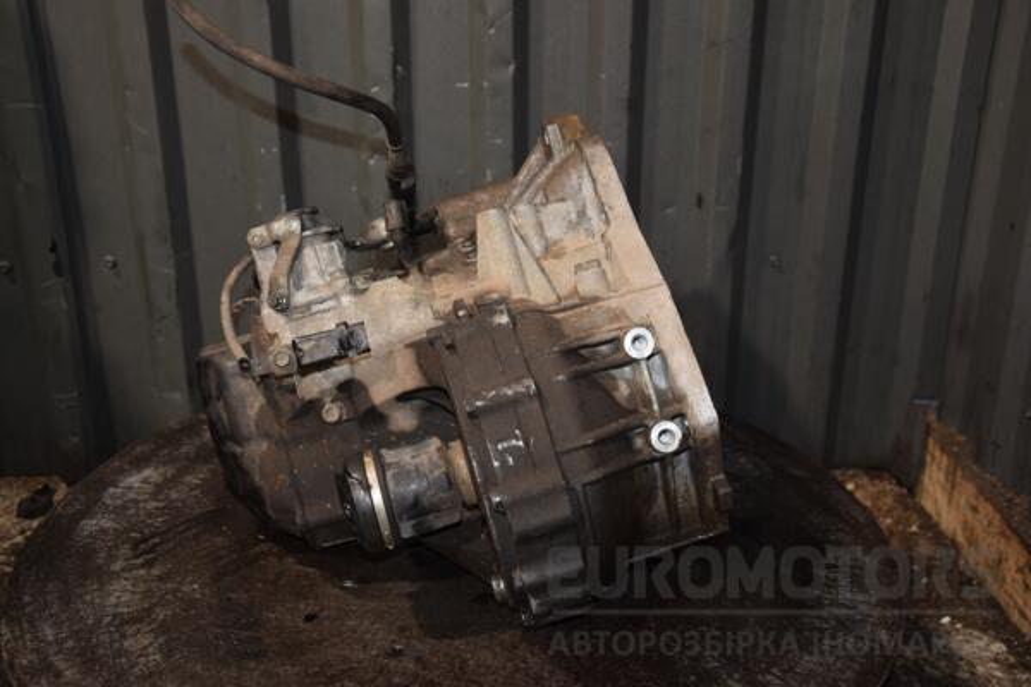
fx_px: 1289
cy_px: 344
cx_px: 516
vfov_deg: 29.9
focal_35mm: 45
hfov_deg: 43.6
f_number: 5
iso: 800
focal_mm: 30
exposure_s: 1/60
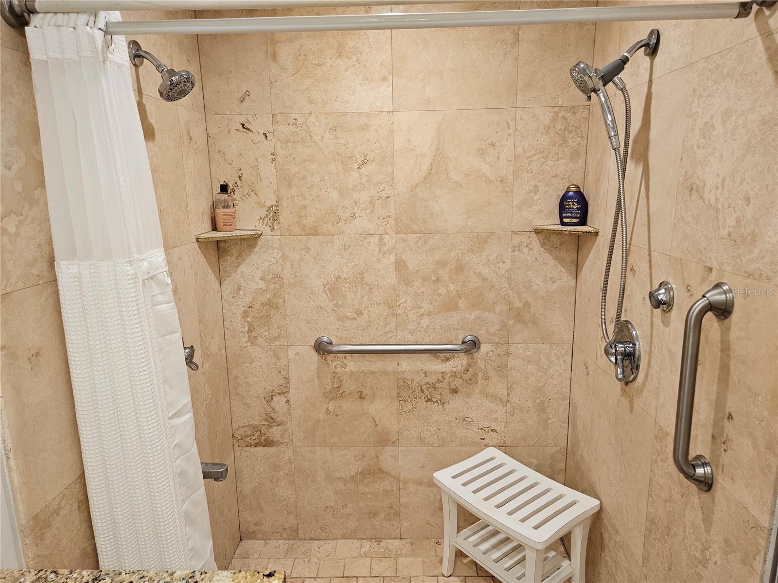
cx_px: 389
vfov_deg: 58.9
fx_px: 517
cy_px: 292
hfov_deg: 73.9
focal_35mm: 23
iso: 250
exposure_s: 1/120
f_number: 1.8
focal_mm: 5.4
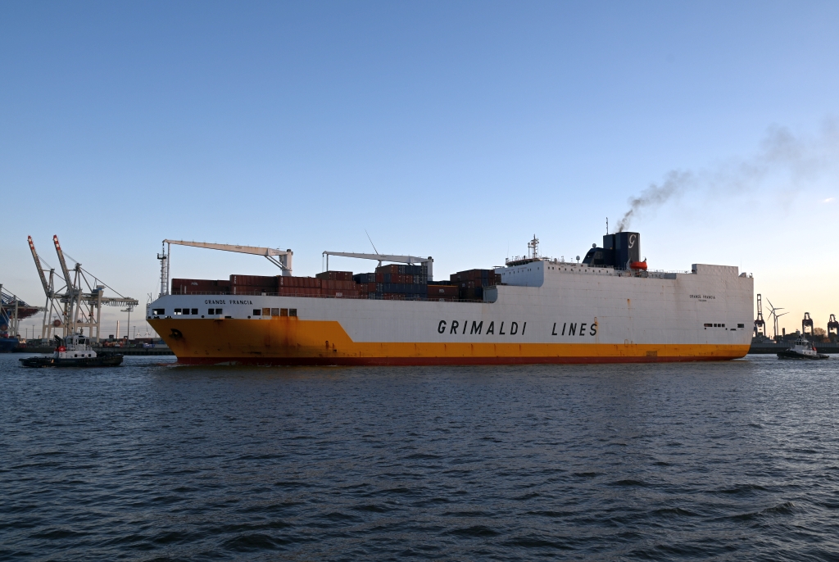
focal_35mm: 32
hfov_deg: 58.6
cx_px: 420
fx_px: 747
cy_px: 281
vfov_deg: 41.2
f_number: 5.6
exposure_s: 1/320
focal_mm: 32
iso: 100
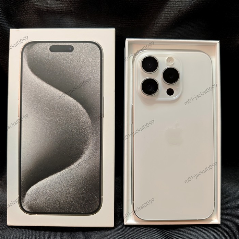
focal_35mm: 28
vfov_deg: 57.3
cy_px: 121
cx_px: 117
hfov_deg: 57.3
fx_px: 219
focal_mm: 6.55
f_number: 1.62
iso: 400
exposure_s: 1/60.2
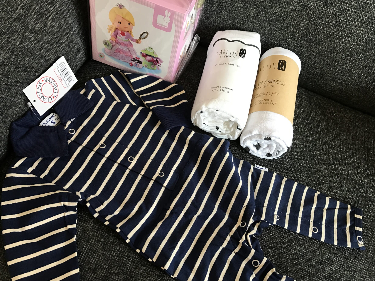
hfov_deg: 61.7
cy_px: 144
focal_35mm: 29
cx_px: 187
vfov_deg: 48.2
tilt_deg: -59.6
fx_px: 314
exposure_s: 1/33
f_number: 1.8
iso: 40
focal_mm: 3.99
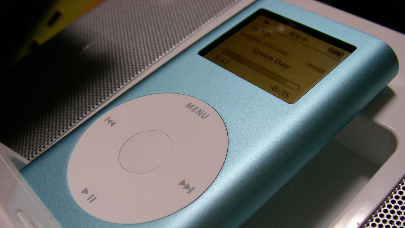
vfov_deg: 28.3
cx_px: 202
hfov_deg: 48.4
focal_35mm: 42
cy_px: 136
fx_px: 451
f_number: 3.5
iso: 100
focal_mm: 5.8
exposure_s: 1/19.1
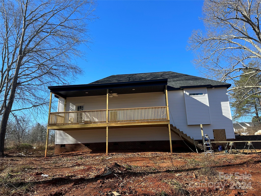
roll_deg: +1.1
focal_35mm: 24
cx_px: 130
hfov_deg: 71.6
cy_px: 98
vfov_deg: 56.8
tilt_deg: +15.1
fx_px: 181
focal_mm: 6.86
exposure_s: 1/2070
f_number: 1.78
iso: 80
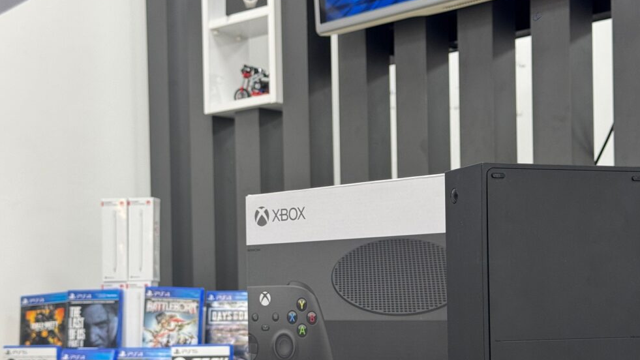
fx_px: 1086
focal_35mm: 64
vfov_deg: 18.7
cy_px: 273
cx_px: 339
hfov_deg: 32.8
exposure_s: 1/50
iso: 80
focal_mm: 6.76
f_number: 1.78
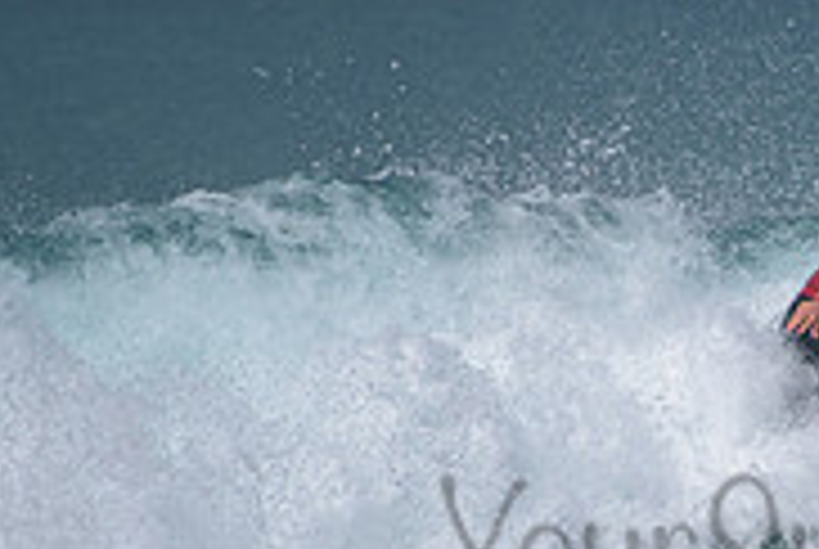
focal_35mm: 1590
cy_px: 506
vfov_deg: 0.9
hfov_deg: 1.3
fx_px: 36231
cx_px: 904
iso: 160
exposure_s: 1/2000
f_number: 5.6
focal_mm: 500
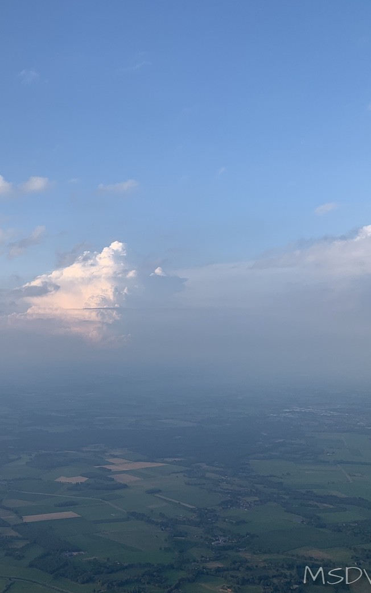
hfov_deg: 32.6
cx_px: 34
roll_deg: +1.3
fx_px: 598
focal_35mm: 37
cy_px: 296
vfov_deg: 52.7
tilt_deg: +4.7
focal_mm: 4.25
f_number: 1.8
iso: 25
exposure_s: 1/1282
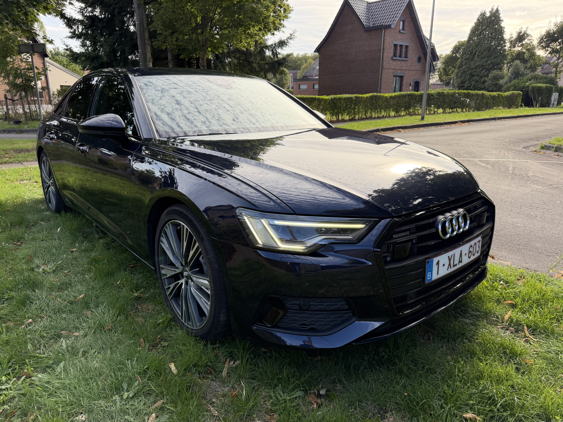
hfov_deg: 71.6
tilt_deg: -16.8
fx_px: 390
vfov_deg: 56.8
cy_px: 211
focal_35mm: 24
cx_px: 282
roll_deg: -0.3
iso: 100
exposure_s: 1/1122
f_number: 1.78
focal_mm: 6.76
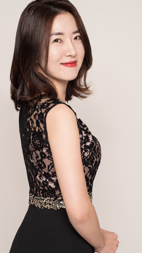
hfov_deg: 15.7
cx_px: 68
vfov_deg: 27.5
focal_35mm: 77
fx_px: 515
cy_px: 133
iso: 100
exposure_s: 1/125
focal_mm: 50
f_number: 5.6
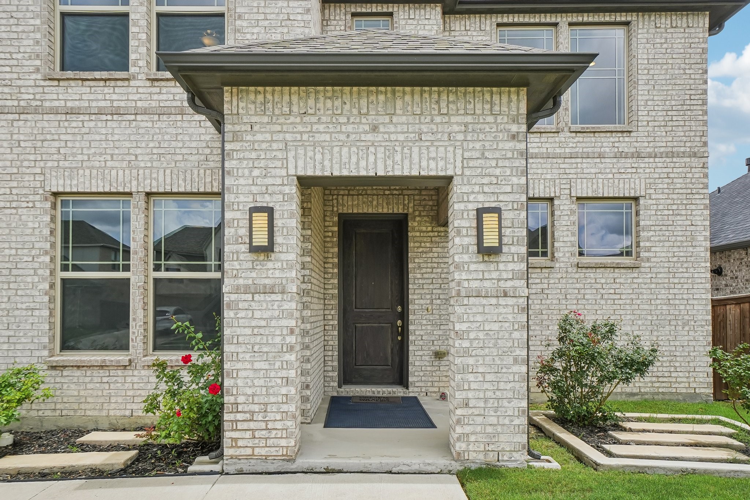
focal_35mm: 24
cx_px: 375
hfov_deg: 73.7
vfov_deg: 53.1
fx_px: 500
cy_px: 250
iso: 400
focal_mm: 16
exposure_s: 1/500
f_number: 8
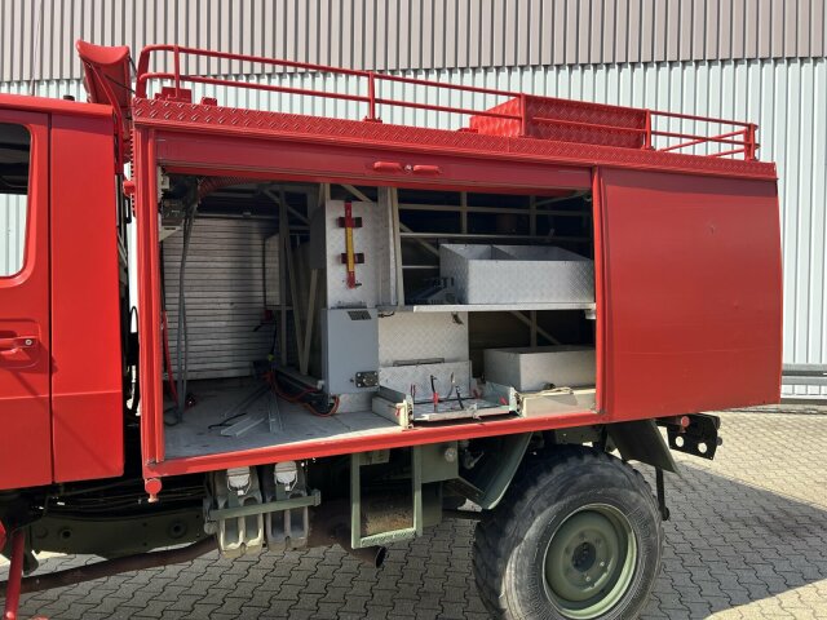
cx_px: 414
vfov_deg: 53.1
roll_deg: -0.7
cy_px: 310
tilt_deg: -1.8
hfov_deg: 67.3
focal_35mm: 26
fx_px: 621
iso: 50
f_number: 1.5
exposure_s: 1/1124
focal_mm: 5.7
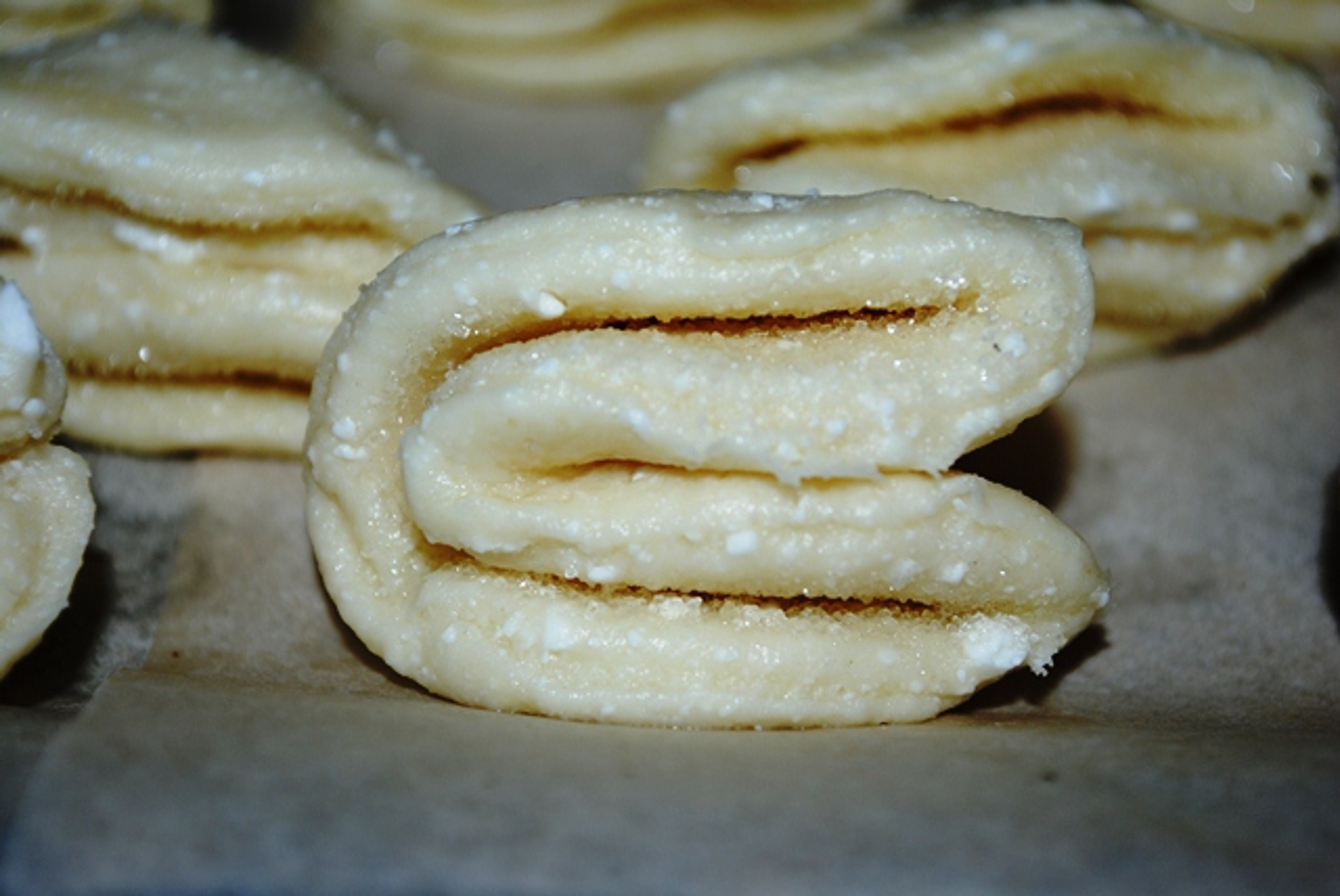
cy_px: 448
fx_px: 3074
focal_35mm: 82
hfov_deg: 24.6
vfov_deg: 16.6
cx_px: 670
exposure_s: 1/60
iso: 125
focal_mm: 55
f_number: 5.6
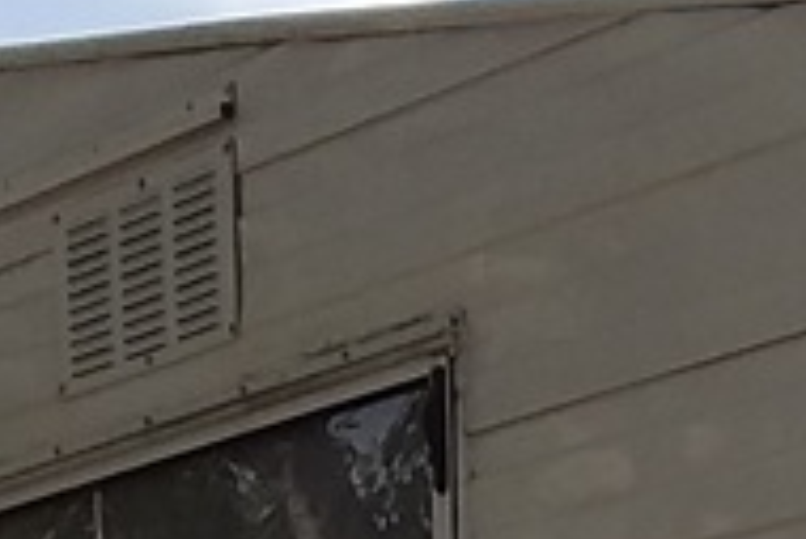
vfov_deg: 6.1
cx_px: 1198
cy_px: 1916
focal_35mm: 200
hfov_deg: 10.0
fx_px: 4481
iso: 40
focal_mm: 2.91
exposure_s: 1/1381
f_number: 1.9
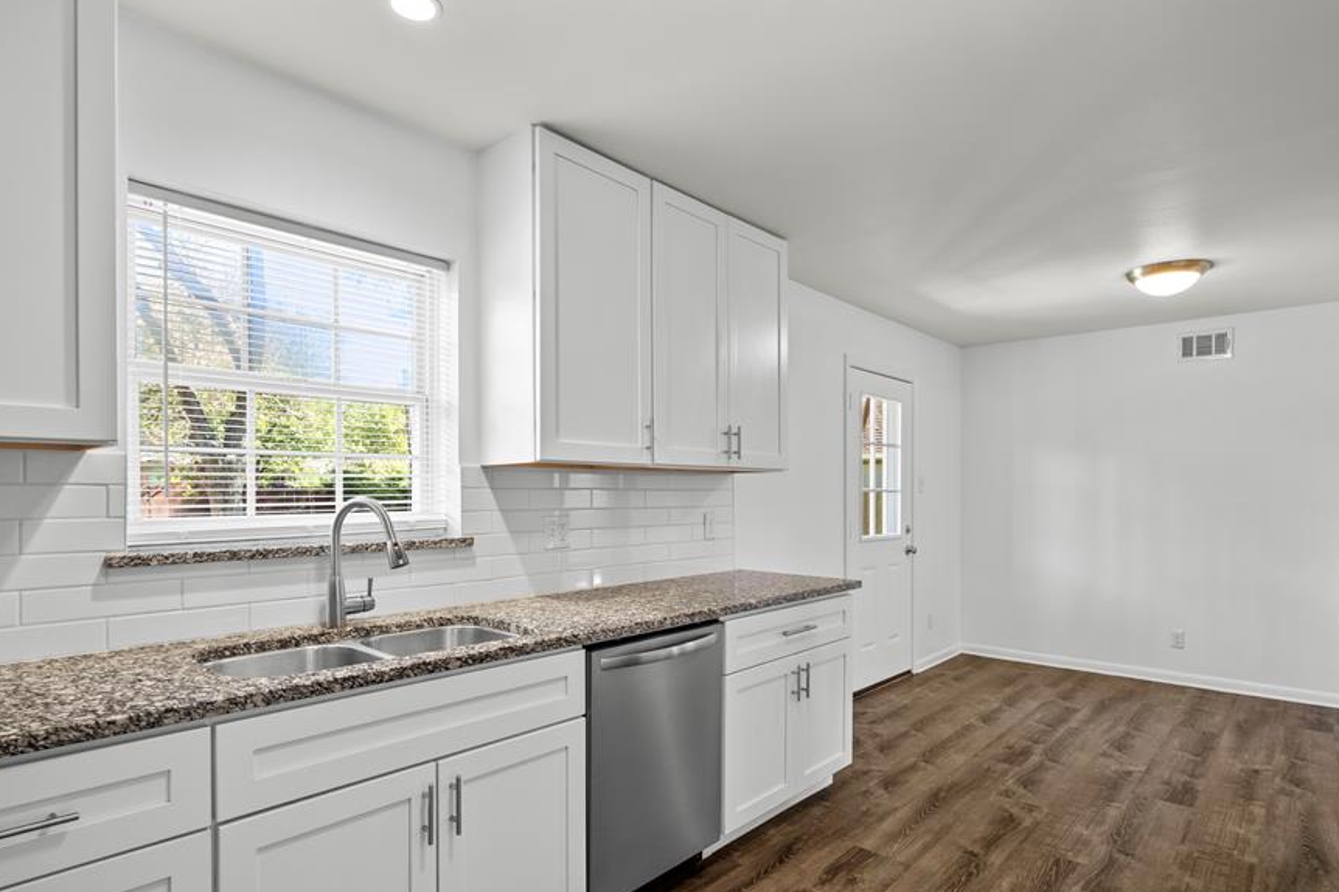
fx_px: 706
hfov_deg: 86.9
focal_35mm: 19
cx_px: 665
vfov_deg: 64.2
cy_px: 510
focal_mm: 16
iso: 800
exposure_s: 1/4
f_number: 7.1
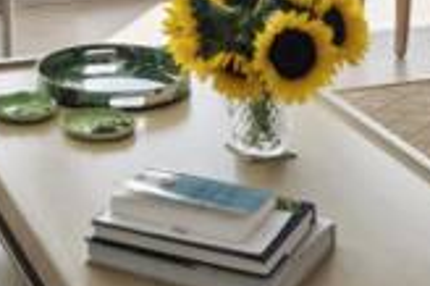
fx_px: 1348
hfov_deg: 17.9
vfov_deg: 11.3
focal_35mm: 113
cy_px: -218
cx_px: 50
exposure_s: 1/125
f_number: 8
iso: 400
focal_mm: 29
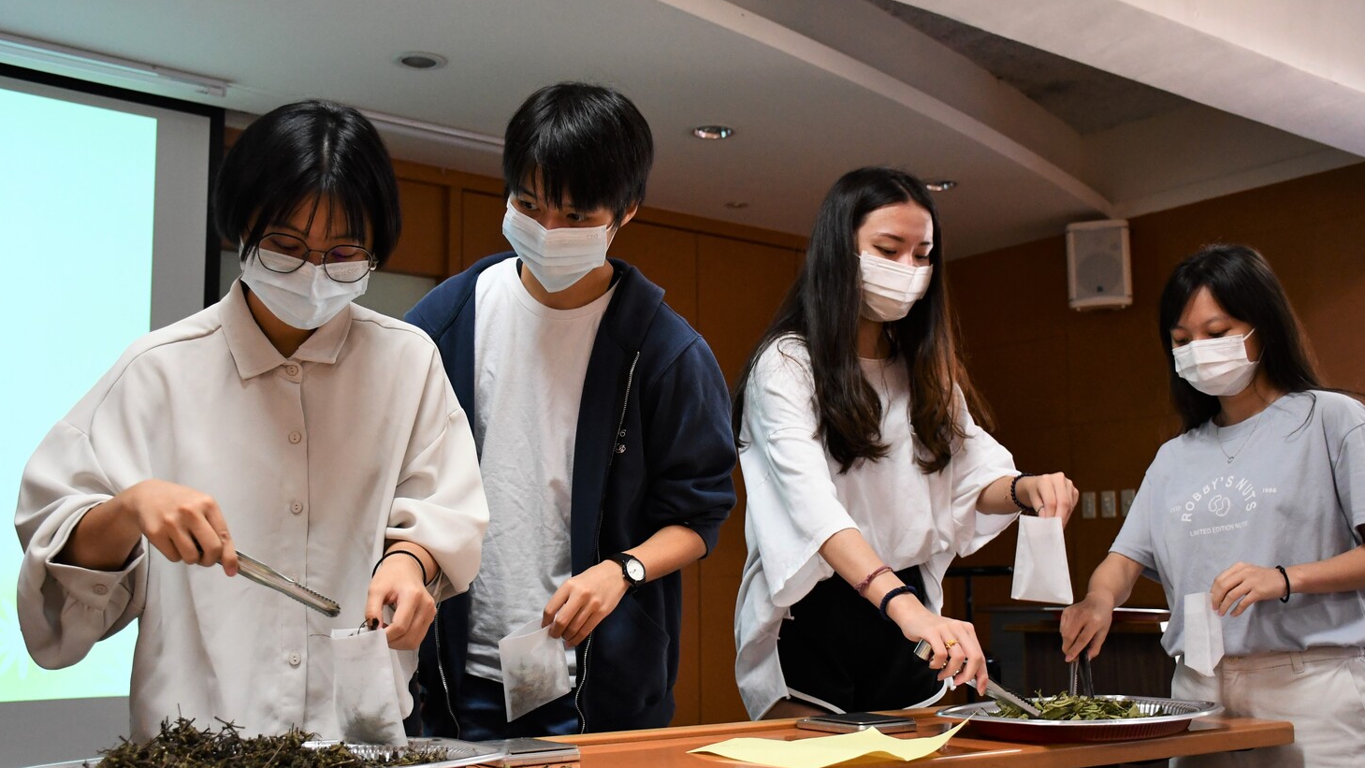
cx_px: 689
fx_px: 1520
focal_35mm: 42
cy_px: 398
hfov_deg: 48.4
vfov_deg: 28.4
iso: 2200
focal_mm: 26
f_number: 3.8
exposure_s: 1/125
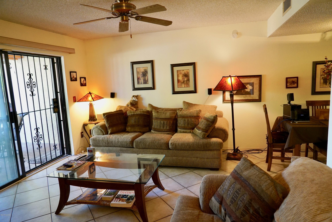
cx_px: 166
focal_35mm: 24
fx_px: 221
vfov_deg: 53.2
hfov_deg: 73.7
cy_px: 111
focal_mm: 24
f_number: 4
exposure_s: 1/160
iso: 2000
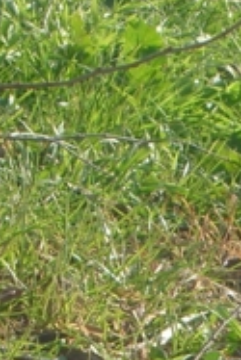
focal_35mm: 392
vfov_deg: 5.2
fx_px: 3929
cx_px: 553
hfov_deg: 3.5
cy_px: 460
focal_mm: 14.6
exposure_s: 1/250
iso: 80
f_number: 4.4
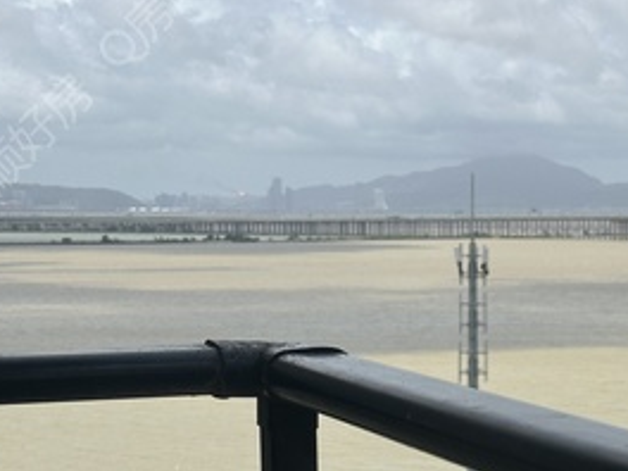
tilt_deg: -5.3
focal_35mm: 109
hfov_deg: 17.7
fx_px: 1977
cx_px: 602
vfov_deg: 13.4
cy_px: 440
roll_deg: +0.3
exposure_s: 1/6623
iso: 64
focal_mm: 6.86
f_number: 1.78
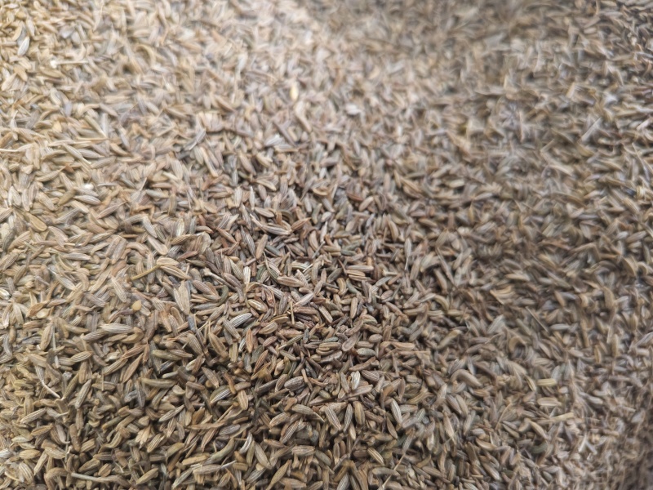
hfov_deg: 71.6
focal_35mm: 24
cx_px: 326
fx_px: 453
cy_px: 245
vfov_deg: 56.8
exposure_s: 1/33.3
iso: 1279
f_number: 1.88
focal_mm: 5.56
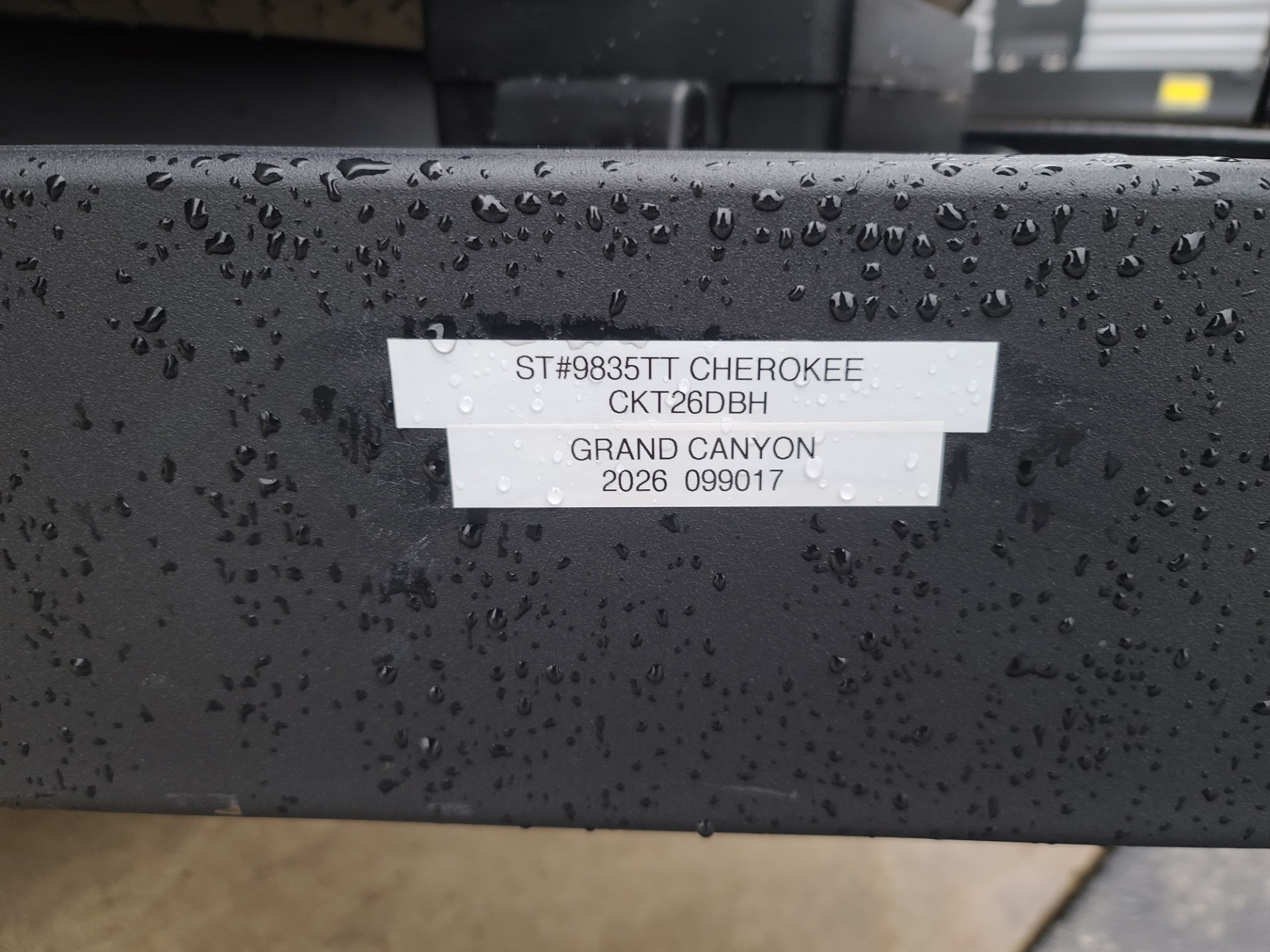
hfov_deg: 69.4
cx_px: 635
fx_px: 917
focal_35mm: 25
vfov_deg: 54.9
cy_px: 476
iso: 100
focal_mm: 7
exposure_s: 1/60
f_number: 1.8
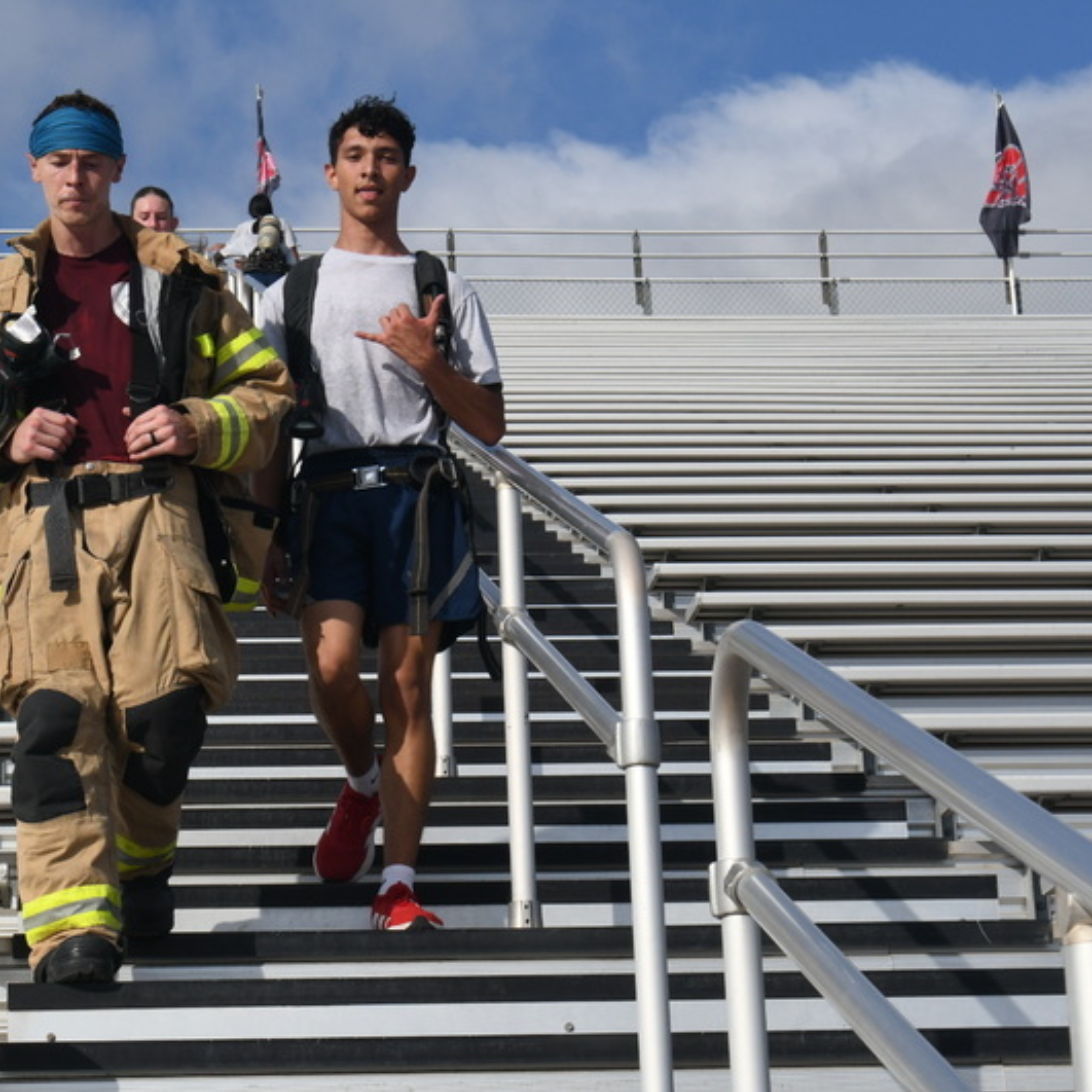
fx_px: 3747
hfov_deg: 16.5
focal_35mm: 105
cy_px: 546
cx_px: 383
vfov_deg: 16.6
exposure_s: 1/640
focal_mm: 55
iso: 400
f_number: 13
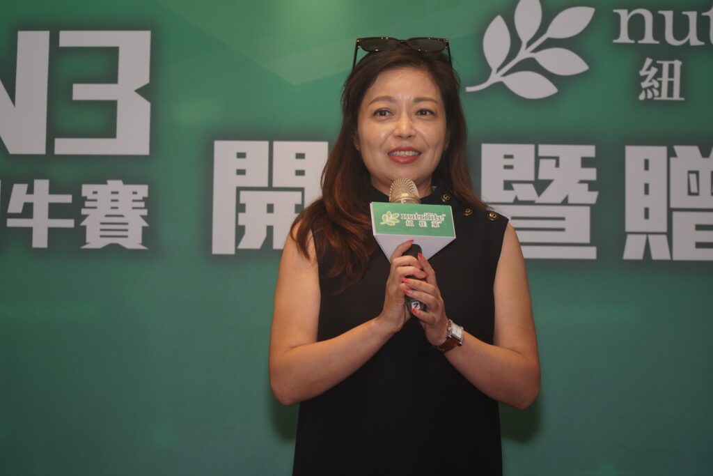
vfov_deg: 9.4
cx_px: 356
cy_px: 238
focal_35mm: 146
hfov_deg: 14.1
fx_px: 2882
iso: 400
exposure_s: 1/60
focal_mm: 97
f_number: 8
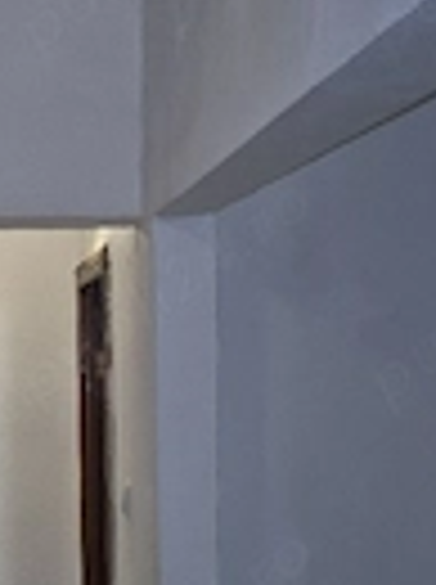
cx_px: -94
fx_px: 1196
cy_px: 346
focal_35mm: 71
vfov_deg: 27.4
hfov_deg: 19.4
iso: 125
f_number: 1.8
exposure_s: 1/50
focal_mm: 5.4
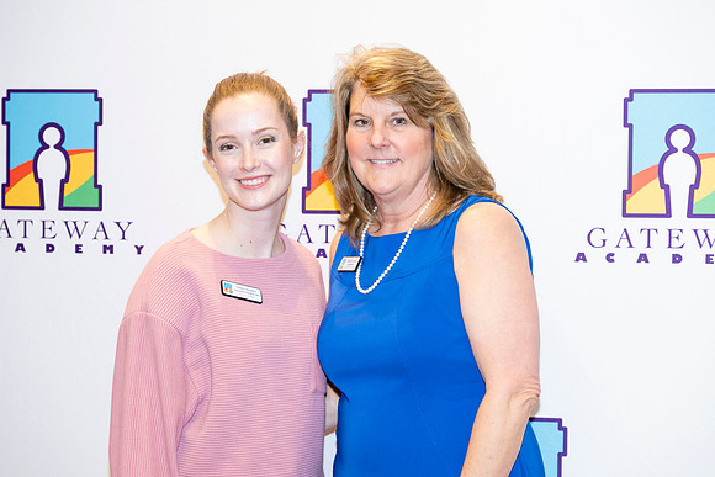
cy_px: 238
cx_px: 358
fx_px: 2052
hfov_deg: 19.8
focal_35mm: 103
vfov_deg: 13.3
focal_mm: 101
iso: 1000
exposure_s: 1/100
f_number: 5.6
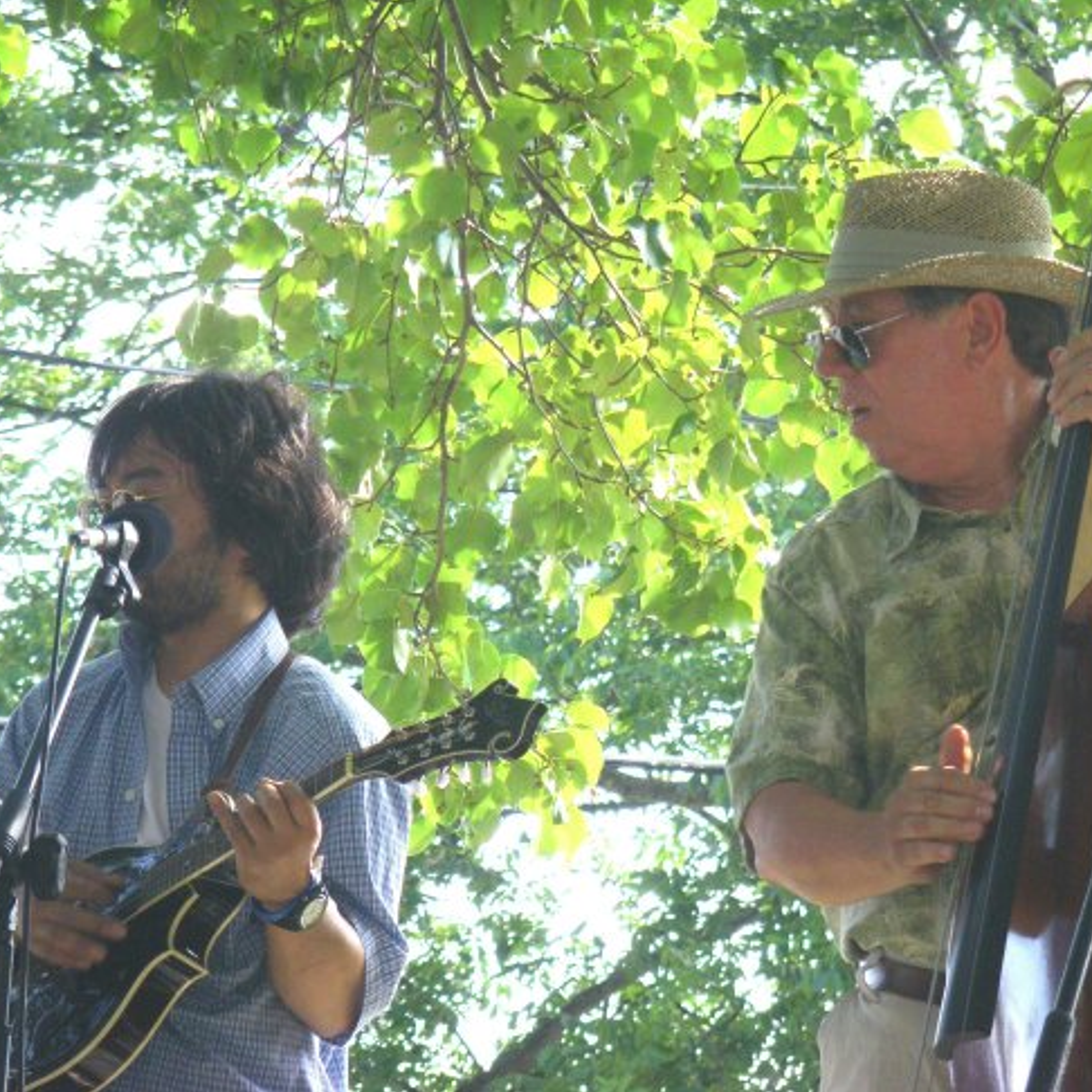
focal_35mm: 273
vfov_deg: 6.4
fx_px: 9743
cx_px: 557
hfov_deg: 6.4
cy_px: 547
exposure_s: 1/200
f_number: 4.8
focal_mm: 37.9
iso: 200
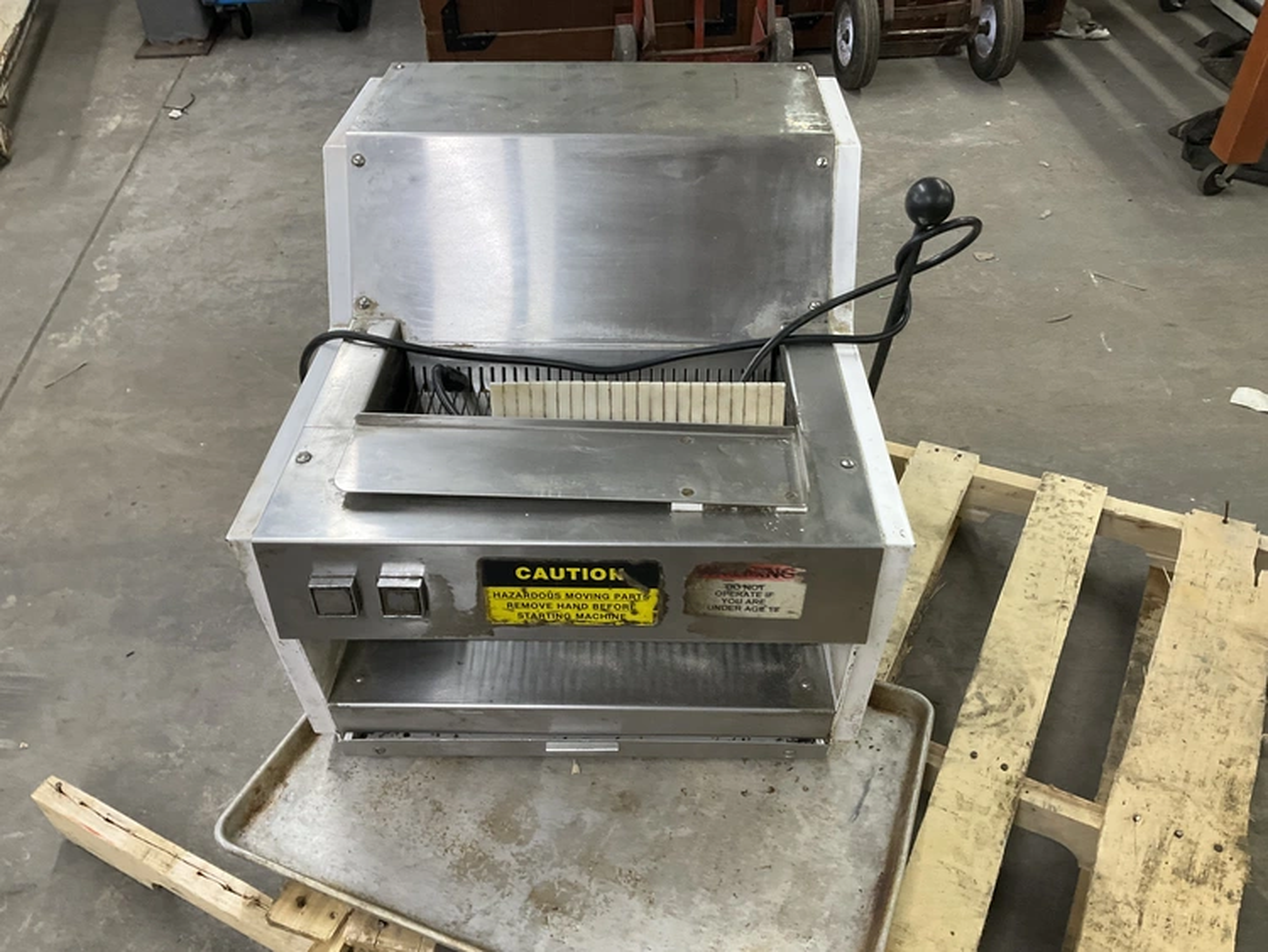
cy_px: 476
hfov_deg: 61.6
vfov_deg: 48.3
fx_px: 1063
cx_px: 634
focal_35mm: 29
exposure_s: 1/60
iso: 100
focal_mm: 3
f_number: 1.8
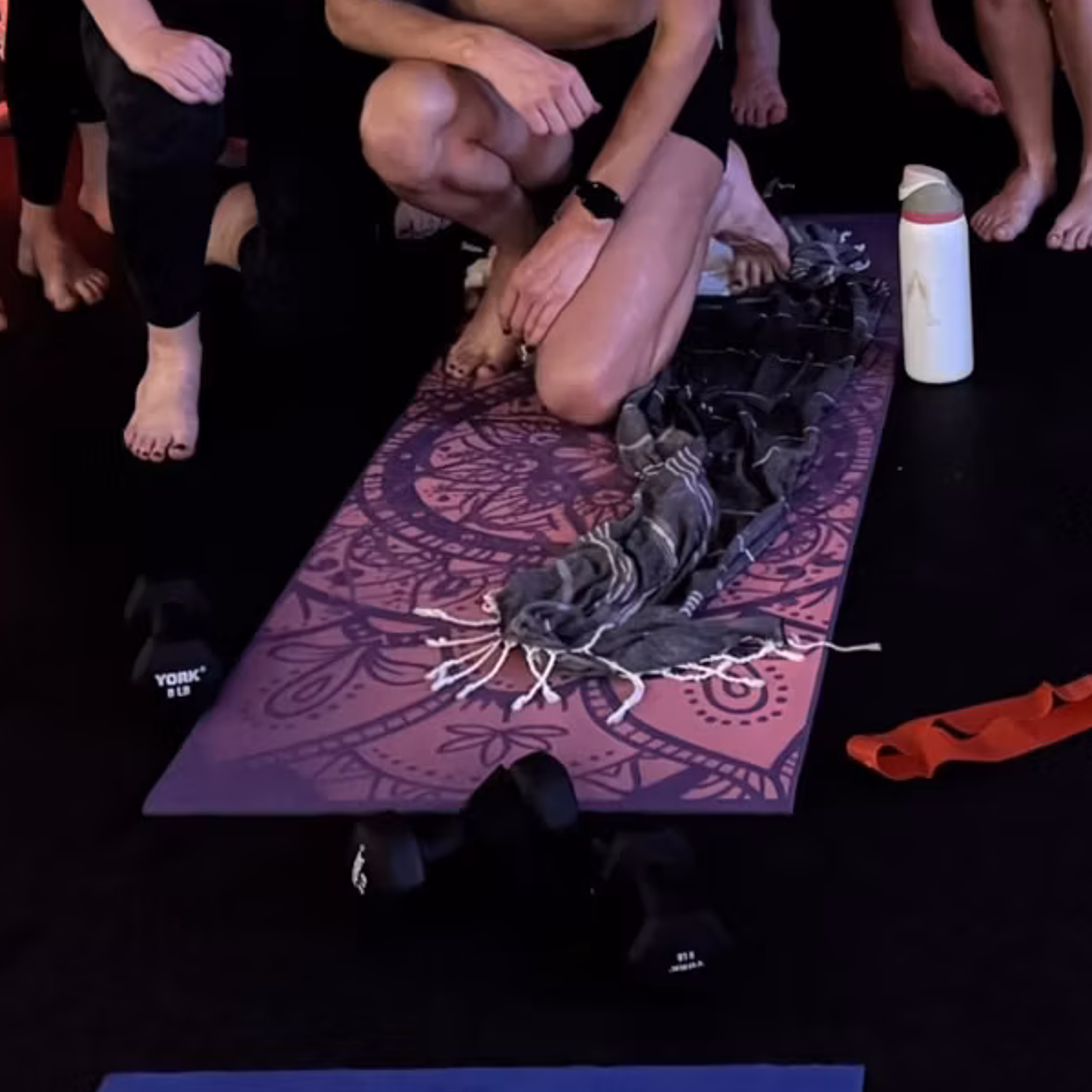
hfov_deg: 20.2
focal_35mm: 85
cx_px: 853
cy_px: -323
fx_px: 3034
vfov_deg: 18.9
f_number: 1.78
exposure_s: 1/30
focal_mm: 6.76
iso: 1250
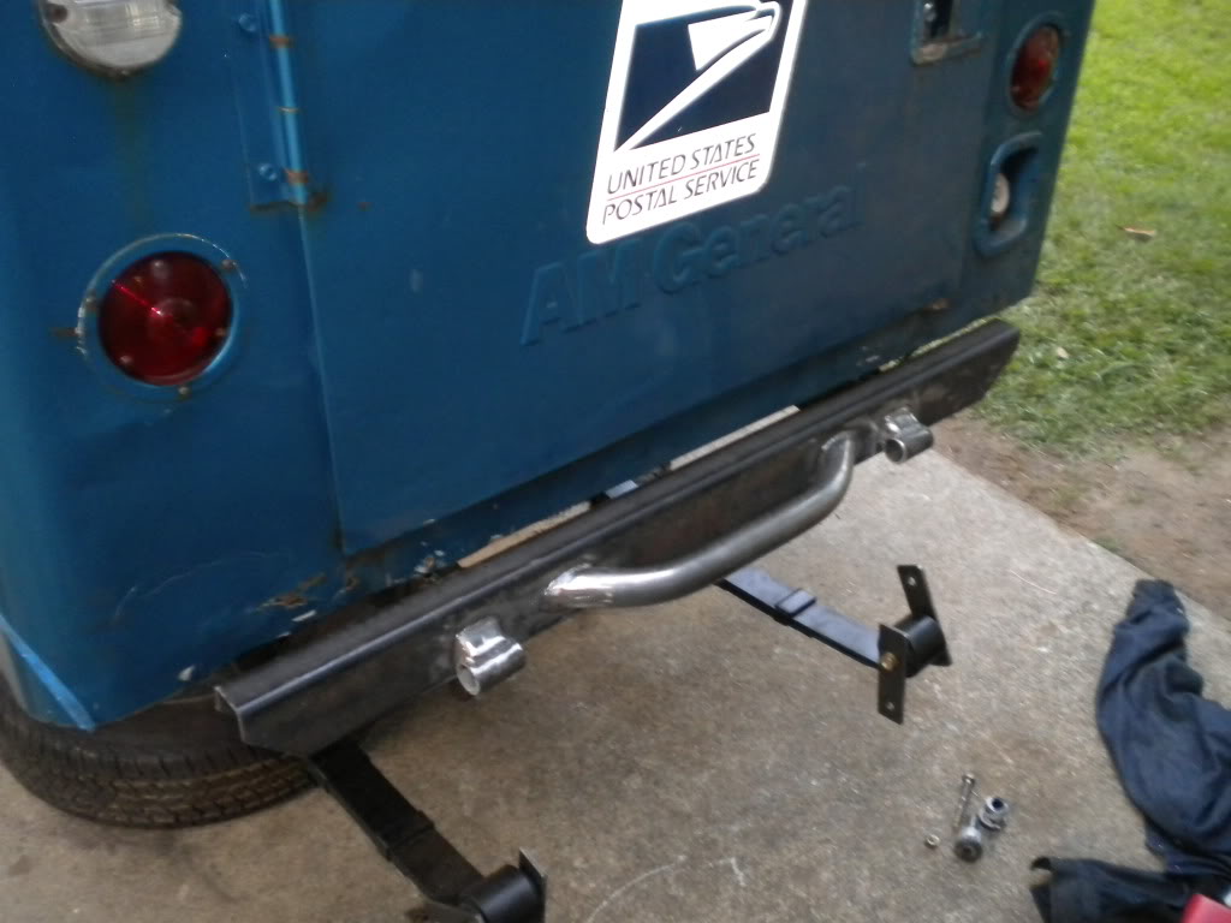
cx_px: 616
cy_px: 462
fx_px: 1245
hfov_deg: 52.6
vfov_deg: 40.7
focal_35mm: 35
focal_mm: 6.3
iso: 400
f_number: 3.1
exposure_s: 1/30
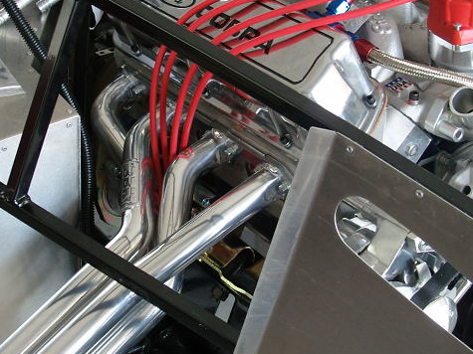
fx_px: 1120
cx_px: 222
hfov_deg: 23.8
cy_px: 138
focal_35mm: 82
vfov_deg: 18.0
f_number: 2.8
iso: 80
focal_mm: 7.8
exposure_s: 1/40
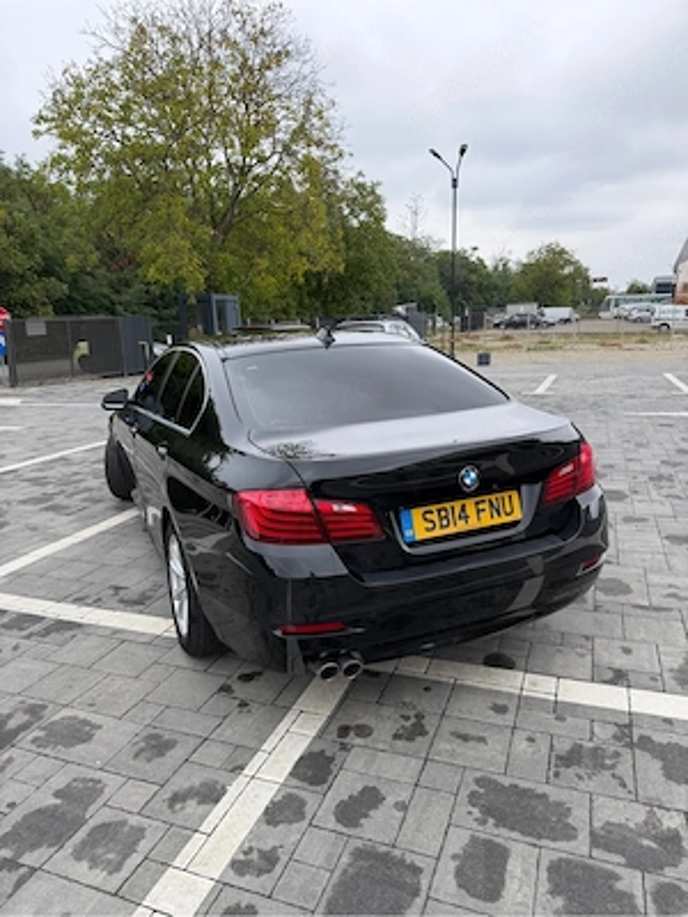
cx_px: 344
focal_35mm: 24
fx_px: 636
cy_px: 458
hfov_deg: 56.8
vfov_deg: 71.6
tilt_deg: -13.2
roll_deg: +1.0
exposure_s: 1/849
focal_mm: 6.76
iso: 80
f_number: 1.78
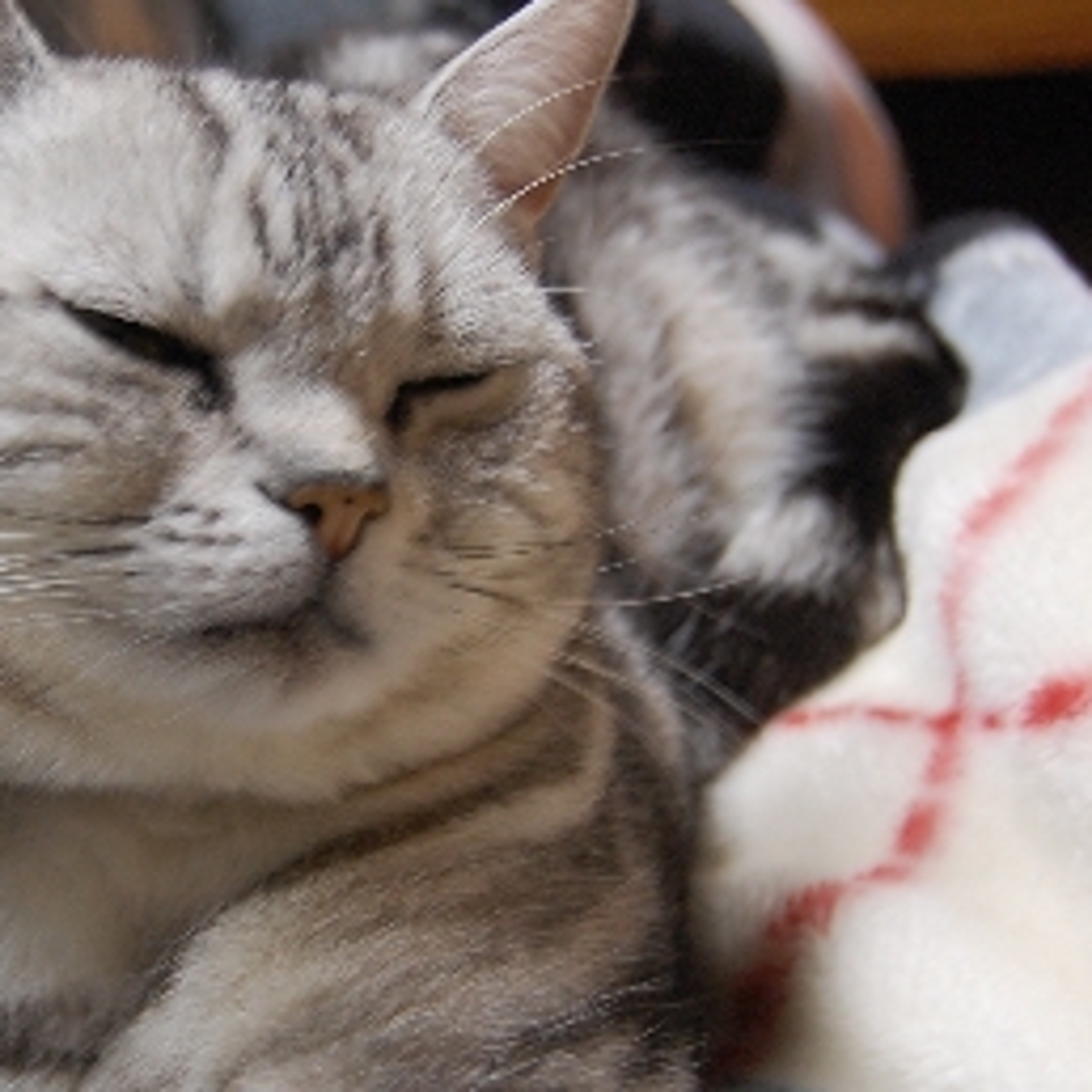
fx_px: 2998
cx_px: 330
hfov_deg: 20.5
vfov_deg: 20.6
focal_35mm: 84
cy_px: 609
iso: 900
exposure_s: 1/8
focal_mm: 34
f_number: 4.5
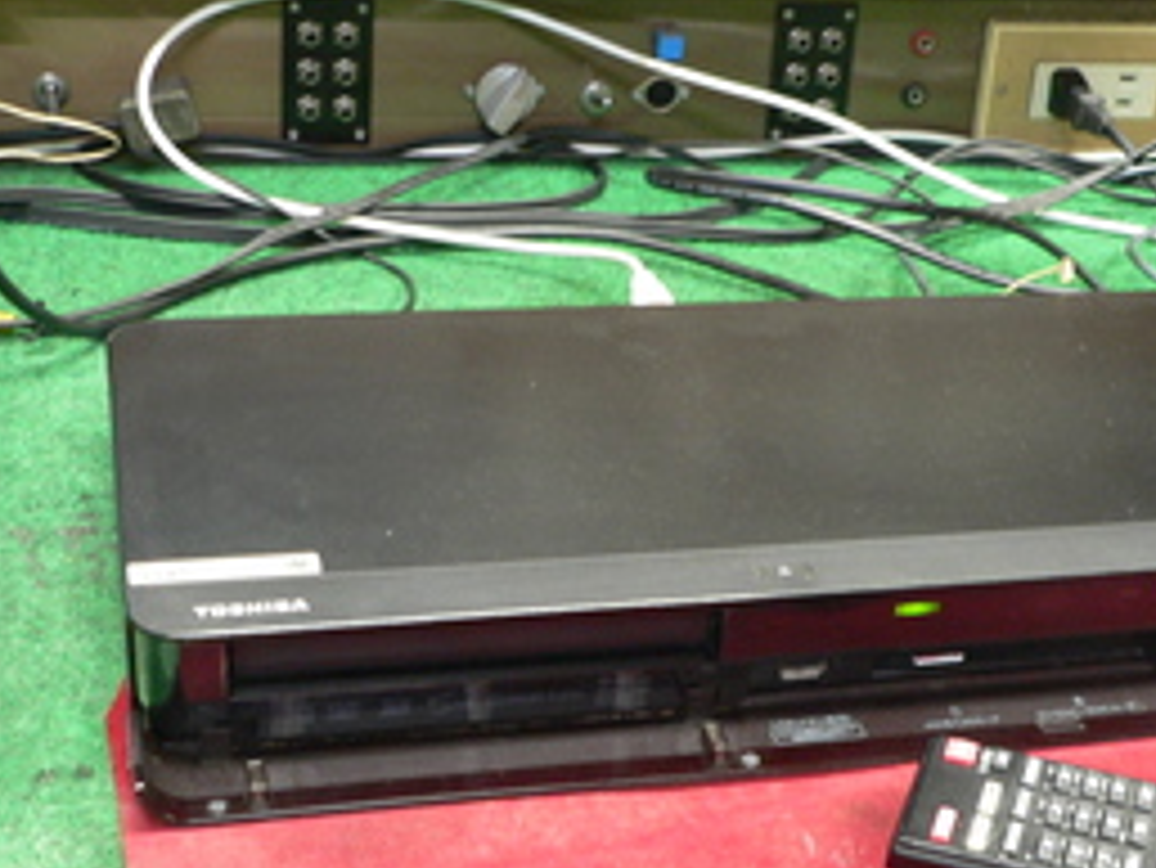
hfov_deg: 29.5
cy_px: 555
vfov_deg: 22.5
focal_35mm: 65
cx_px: 810
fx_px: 2172
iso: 200
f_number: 2.8
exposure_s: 1/5
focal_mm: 7.3
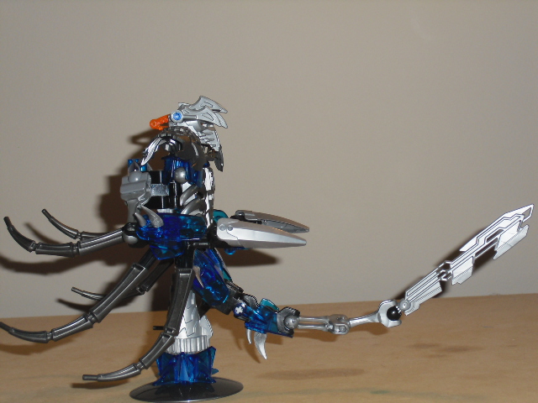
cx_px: 269
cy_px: 202
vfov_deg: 20.2
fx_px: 1135
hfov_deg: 26.7
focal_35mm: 73
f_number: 4.6
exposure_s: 1/60
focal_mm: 13.1
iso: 200
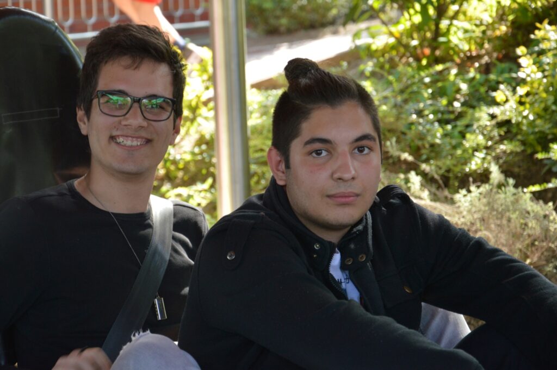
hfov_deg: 14.9
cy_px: 185
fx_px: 2133
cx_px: 278
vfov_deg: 9.9
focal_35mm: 138
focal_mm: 92
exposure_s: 1/100
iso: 400
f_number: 5.6
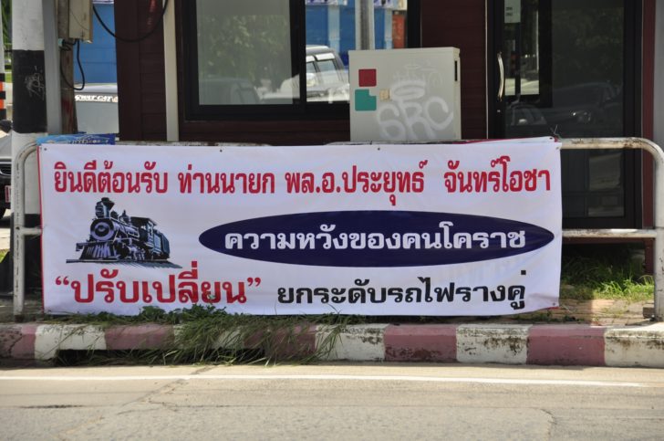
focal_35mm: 195
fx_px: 3591
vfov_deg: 7.0
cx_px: 332
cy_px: 220
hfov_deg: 10.6
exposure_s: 1/500
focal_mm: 130
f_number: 8
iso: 200
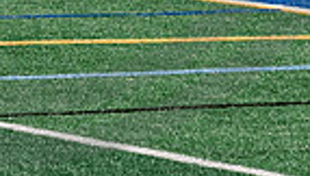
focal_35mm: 670
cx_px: -25
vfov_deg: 1.8
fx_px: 5517
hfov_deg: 3.2
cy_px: -64
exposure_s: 1/3200
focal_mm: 70
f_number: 5.6
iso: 640
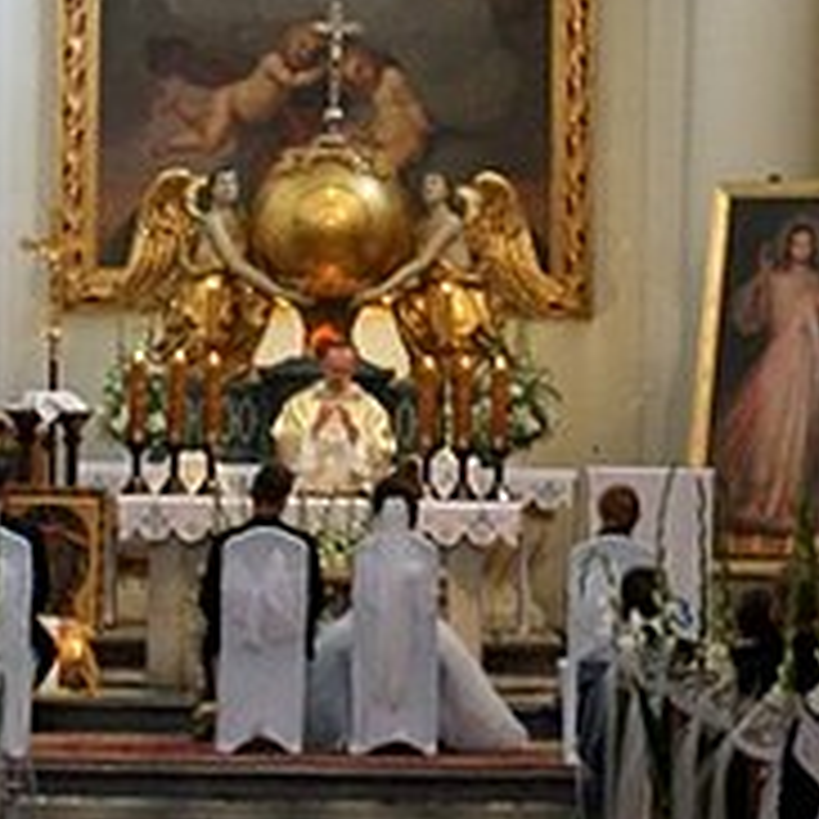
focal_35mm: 253
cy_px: -108
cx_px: 400
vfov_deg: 6.9
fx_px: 6772
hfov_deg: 6.9
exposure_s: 1/20
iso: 400
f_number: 5.6
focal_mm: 40
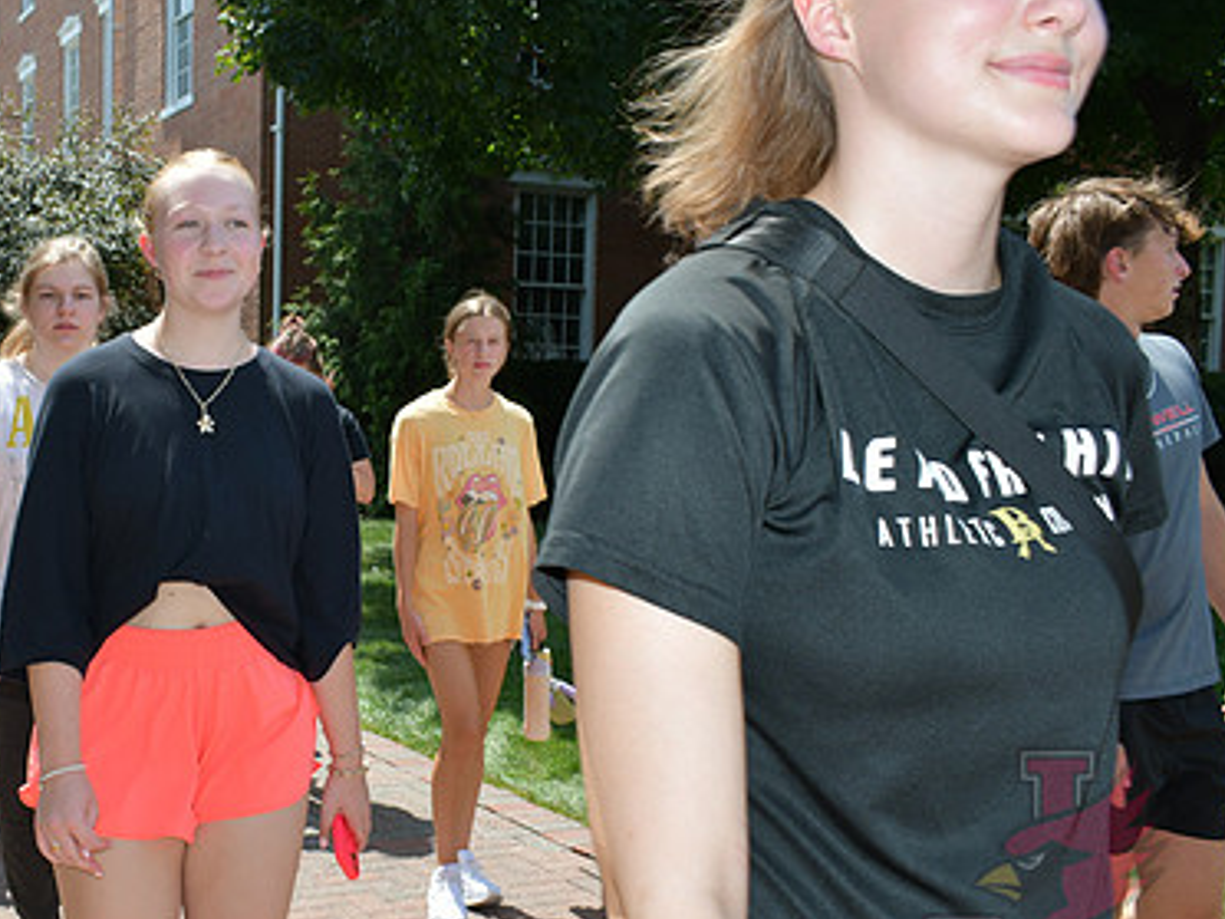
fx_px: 1592
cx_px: 349
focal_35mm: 45
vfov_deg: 32.2
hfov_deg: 41.2
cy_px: 489
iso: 100
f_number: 7.1
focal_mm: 20
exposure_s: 1/250
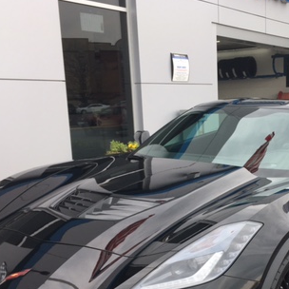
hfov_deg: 31.0
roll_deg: +1.2
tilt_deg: -12.9
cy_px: 215
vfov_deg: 31.1
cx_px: 225
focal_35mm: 54
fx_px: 510
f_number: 2.2
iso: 25
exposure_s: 1/407
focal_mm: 4.15
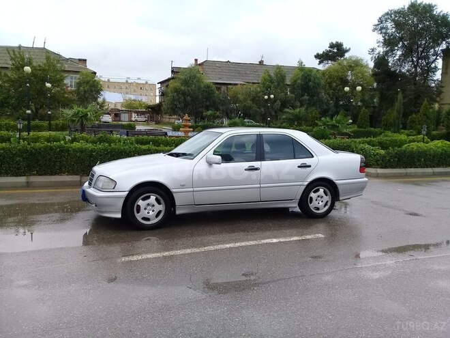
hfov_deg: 58.4
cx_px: 225
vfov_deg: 45.4
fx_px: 403
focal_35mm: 31
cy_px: 169
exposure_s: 1/131
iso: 50
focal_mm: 3.3
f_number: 2.2
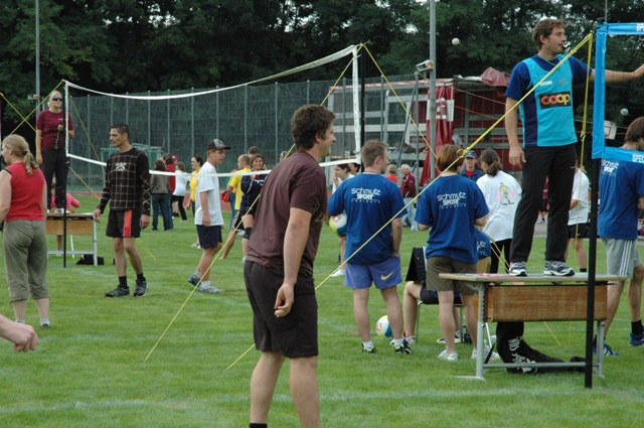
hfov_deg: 19.5
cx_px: 322
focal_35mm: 105
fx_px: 1876
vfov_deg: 13.0
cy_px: 214
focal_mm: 70
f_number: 10
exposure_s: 1/400
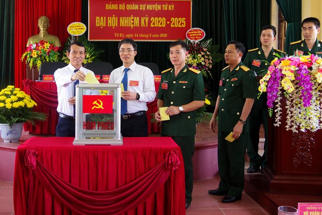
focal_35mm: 44
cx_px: 136
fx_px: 394
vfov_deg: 30.4
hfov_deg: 44.4
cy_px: 79
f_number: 5.6
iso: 400
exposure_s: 1/15
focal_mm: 21
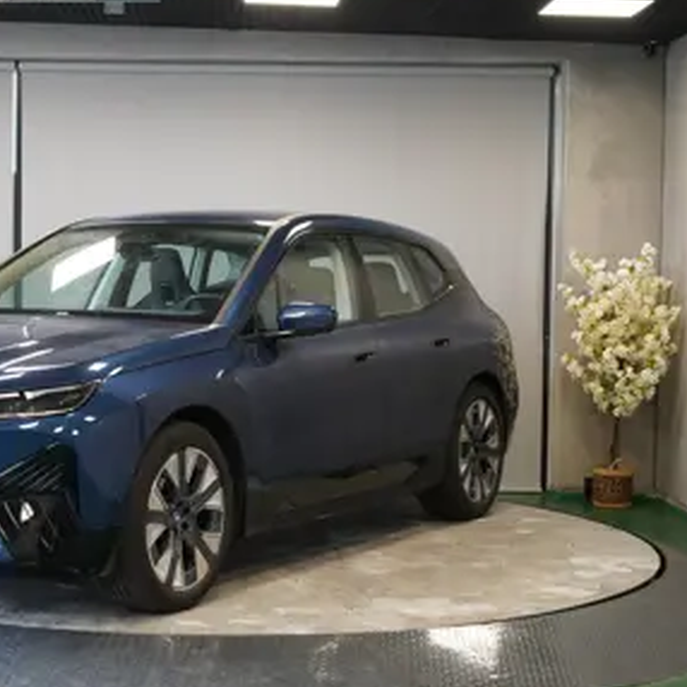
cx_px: 199
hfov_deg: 25.5
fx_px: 1504
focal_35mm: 67
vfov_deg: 25.7
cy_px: 348
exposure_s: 1/160
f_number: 4.5
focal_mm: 47
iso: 2500
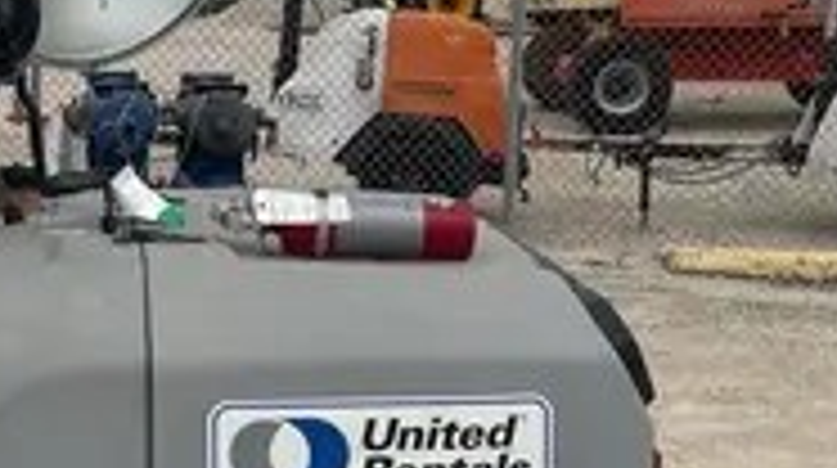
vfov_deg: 14.3
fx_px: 1862
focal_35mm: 84
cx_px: -108
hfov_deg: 23.6
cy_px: 214
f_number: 1.6
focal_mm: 5.1
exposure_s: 1/3049
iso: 50
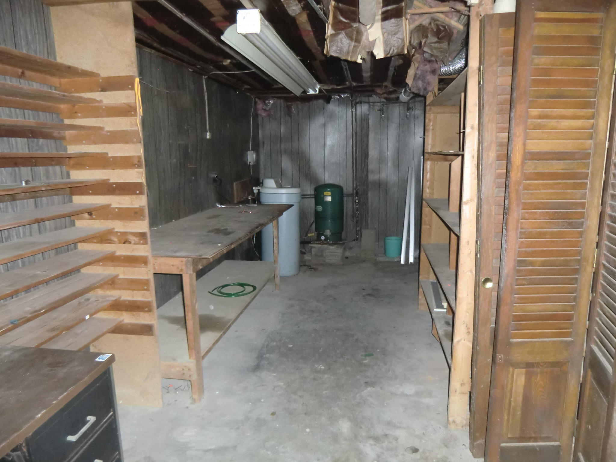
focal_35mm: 24
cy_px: 231
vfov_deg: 56.8
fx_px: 427
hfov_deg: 71.6
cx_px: 308
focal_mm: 4.3
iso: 800
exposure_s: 1/15
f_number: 3.2
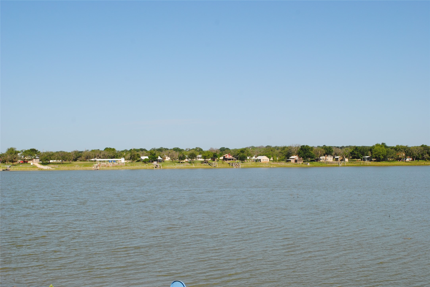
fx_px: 574
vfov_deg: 28.1
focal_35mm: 48
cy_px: 144
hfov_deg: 41.1
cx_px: 215
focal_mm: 32
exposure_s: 1/320
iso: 100
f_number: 9
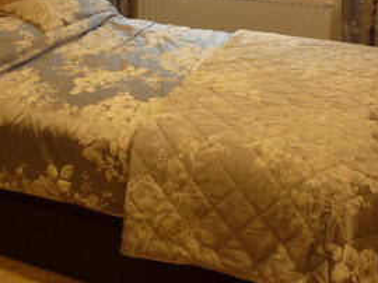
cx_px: 139
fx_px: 589
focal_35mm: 54
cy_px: 6
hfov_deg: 35.4
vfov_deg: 25.8
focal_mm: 4.1
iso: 125
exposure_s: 1/30
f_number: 3.3
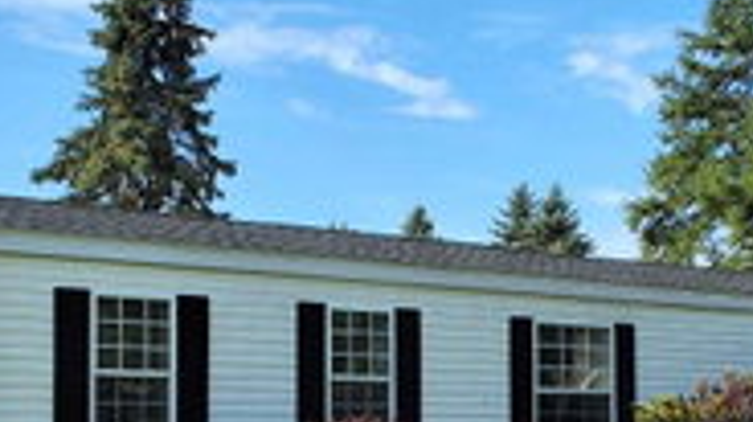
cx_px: 413
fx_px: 1695
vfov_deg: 14.1
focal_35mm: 85
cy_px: 361
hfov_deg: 25.0
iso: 32
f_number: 1.9
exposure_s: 1/1395
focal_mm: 2.91
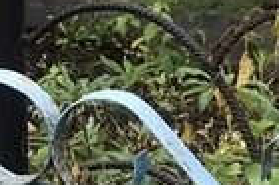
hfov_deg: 9.6
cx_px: 285
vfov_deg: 6.1
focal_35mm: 213
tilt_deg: -5.6
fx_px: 1649
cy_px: -296
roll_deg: +1.0
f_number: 1.8
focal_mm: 3.99
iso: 20
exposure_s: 1/150
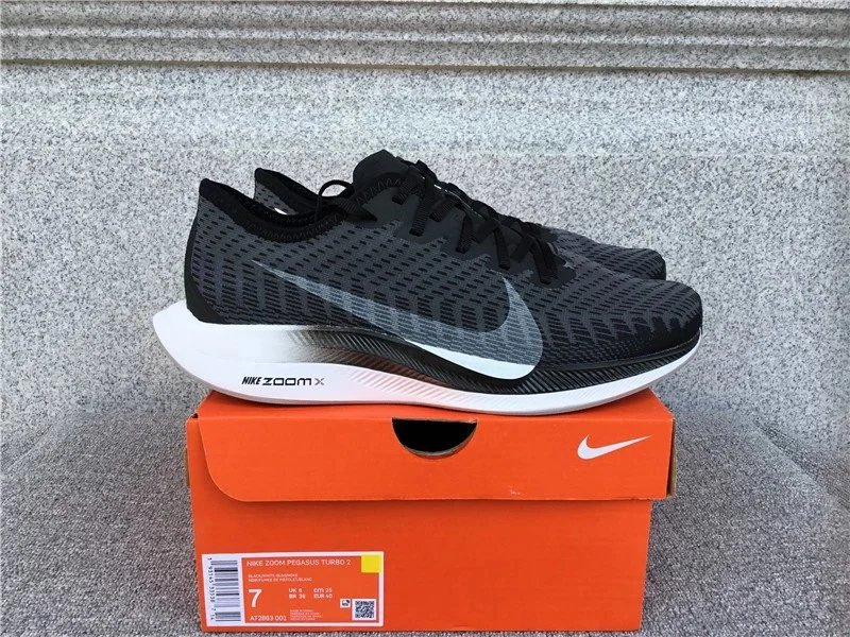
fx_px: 761
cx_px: 425
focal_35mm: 31
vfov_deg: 45.4
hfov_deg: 58.4
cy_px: 318
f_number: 2.4
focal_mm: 3.3
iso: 25
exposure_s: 1/248
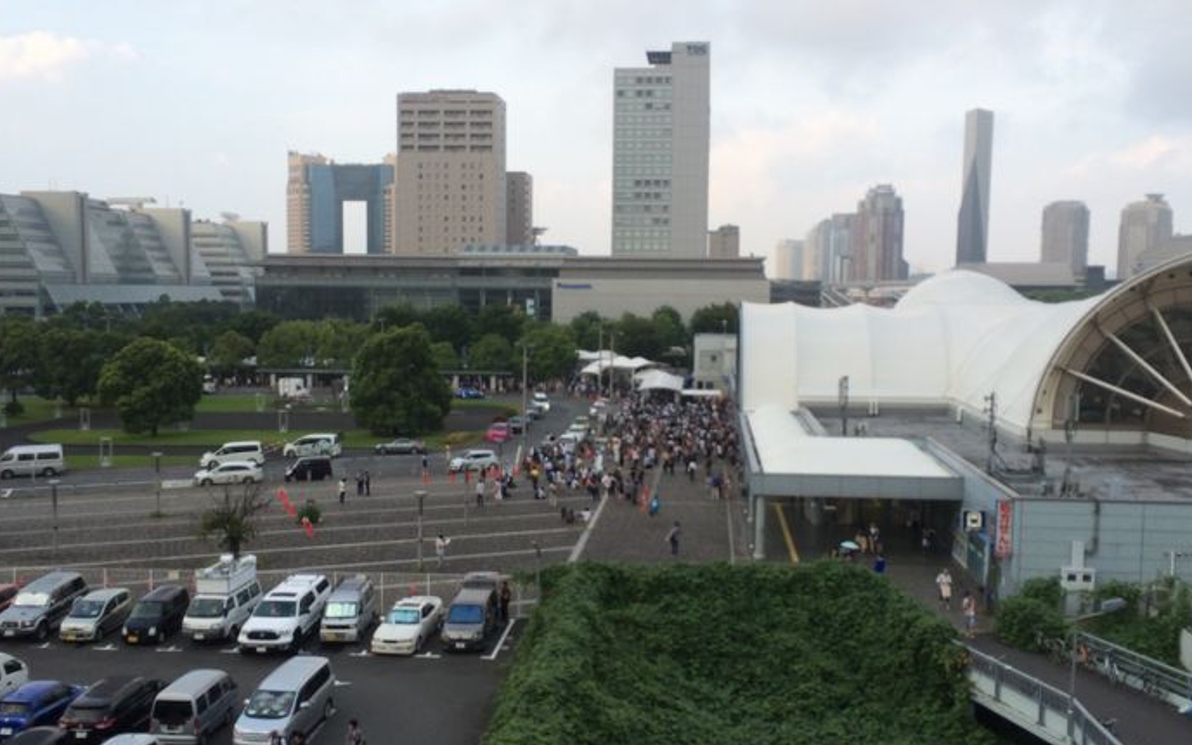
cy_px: 395
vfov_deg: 34.4
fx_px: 1202
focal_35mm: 37
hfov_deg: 52.7
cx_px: 617
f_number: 2.2
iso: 32
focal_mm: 4.12
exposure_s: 1/406
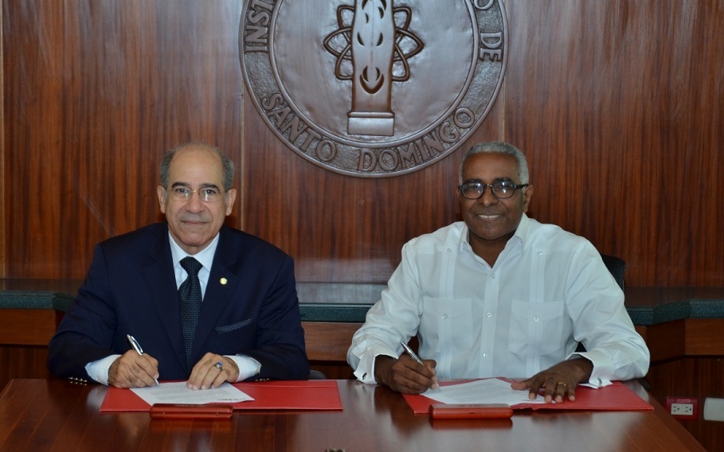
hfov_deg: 22.3
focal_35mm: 93
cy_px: 224
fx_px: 1835
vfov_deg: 14.1
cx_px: 366
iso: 320
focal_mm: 56
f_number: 3.8
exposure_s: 1/100
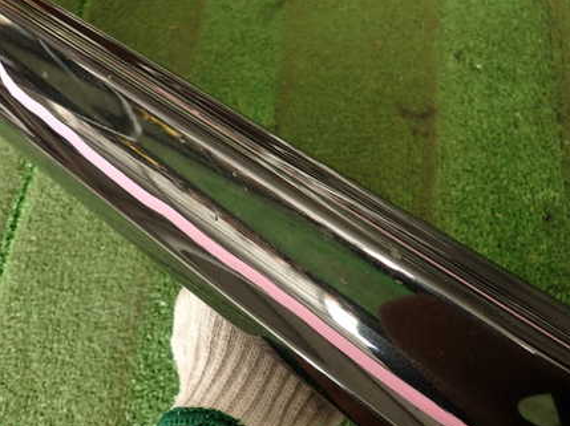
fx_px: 576
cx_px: 333
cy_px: 253
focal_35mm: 35
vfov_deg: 40.5
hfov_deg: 52.4
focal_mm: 4.5
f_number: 2
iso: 200
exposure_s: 1/50
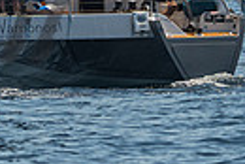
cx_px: -283
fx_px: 6711
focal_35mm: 985
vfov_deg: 1.4
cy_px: -170
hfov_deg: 2.1
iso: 400
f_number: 7.1
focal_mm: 160
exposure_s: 1/3200
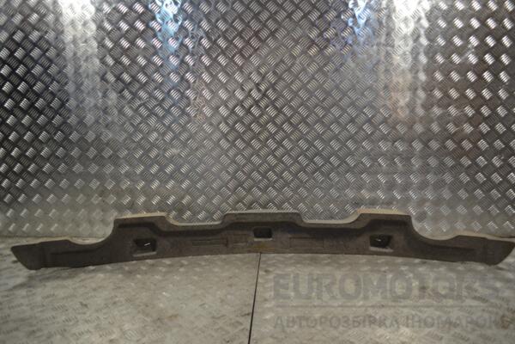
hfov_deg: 61.9
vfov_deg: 43.6
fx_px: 429
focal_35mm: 30
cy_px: 172
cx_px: 258
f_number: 3.8
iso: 100
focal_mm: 20
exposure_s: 1/50
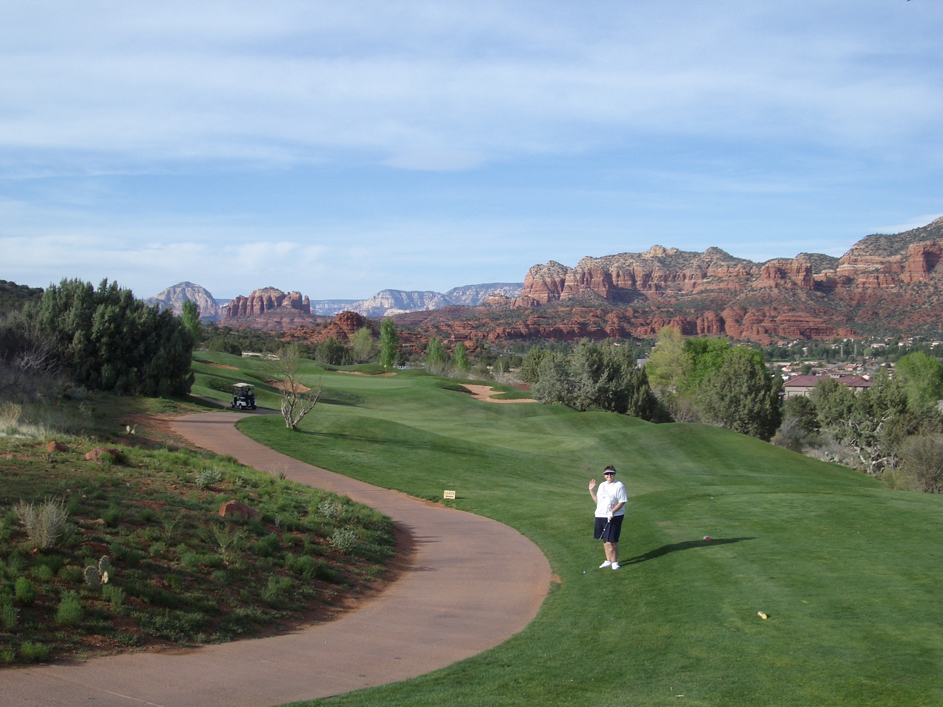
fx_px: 1117
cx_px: 472
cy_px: 354
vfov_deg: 35.1
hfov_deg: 45.8
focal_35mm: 41
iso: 50
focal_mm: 6.8
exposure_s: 1/400
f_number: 4.6
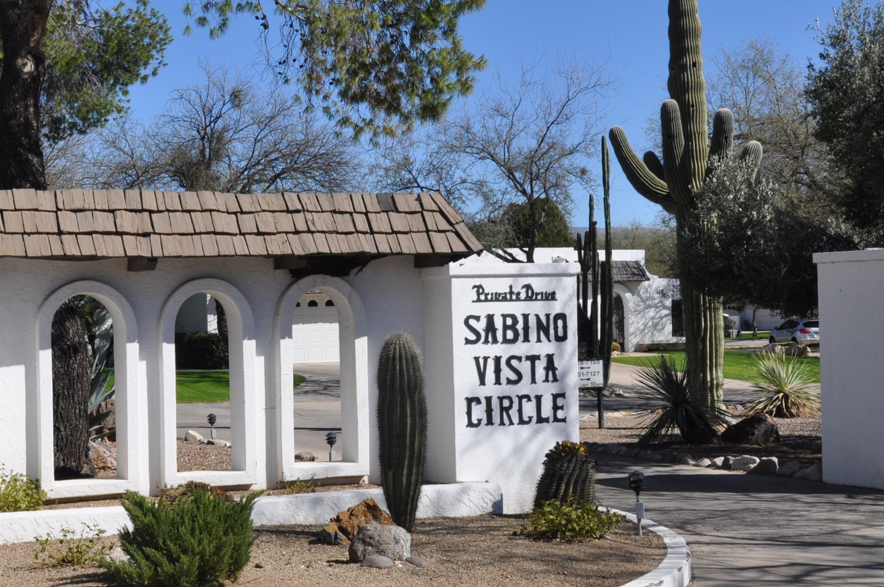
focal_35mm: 67
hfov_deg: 29.9
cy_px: 331
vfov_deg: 20.2
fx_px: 1643
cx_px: 303
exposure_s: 1/400
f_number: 10
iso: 200
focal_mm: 24
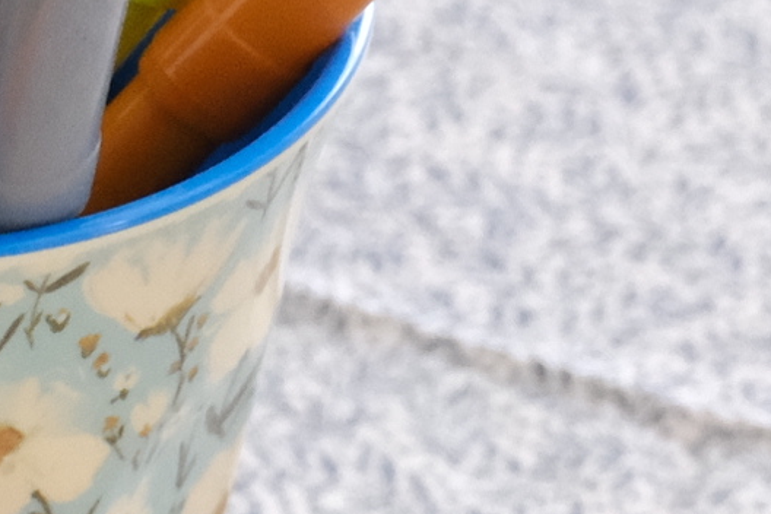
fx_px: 8716
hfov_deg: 5.0
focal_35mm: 407
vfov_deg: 3.3
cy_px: 1319
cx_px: -686
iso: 3200
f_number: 4.09
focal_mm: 37.4
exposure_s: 1/40
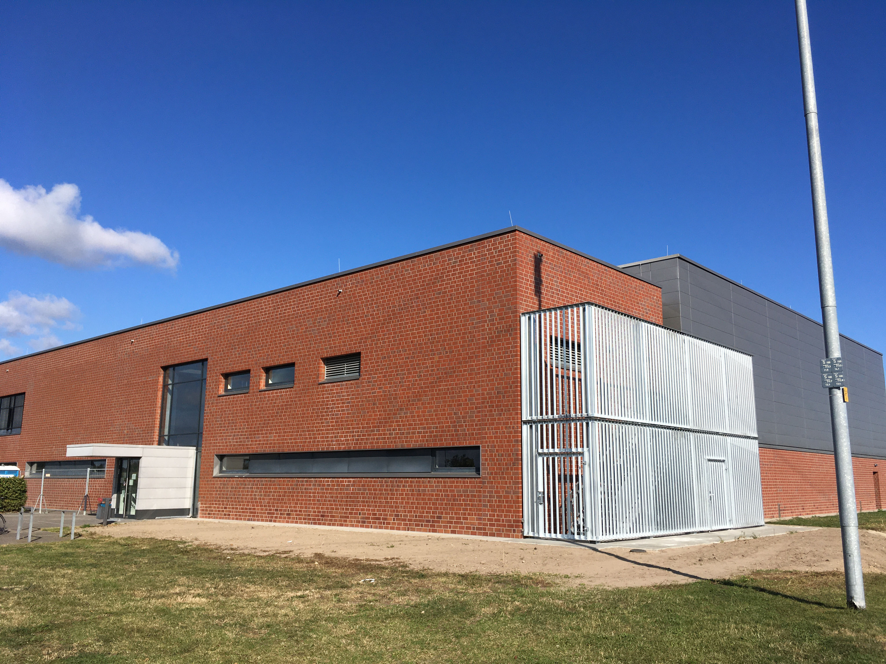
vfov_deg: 48.2
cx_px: 443
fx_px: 742
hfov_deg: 61.7
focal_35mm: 29
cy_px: 332
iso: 25
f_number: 2.2
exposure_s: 1/2079
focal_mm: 4.15
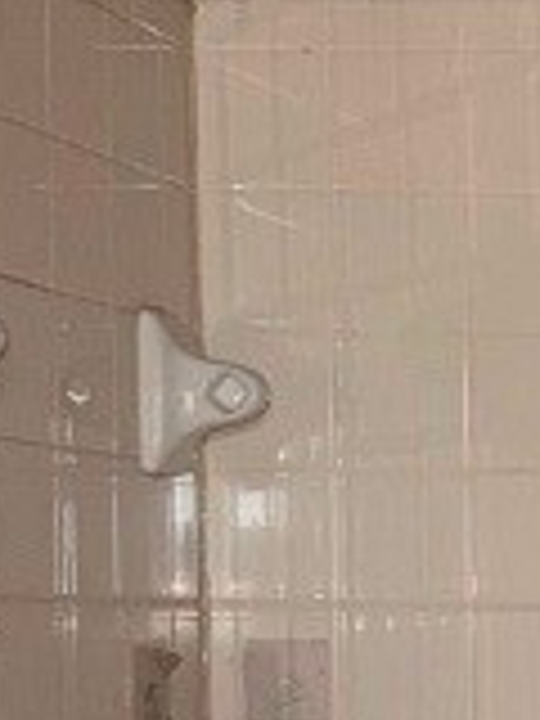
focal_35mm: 154
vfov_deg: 12.6
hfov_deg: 9.1
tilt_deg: -3.5
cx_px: 1053
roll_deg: -0.5
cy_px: 819
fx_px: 3203
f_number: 1.78
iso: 64
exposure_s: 1/16
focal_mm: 6.76
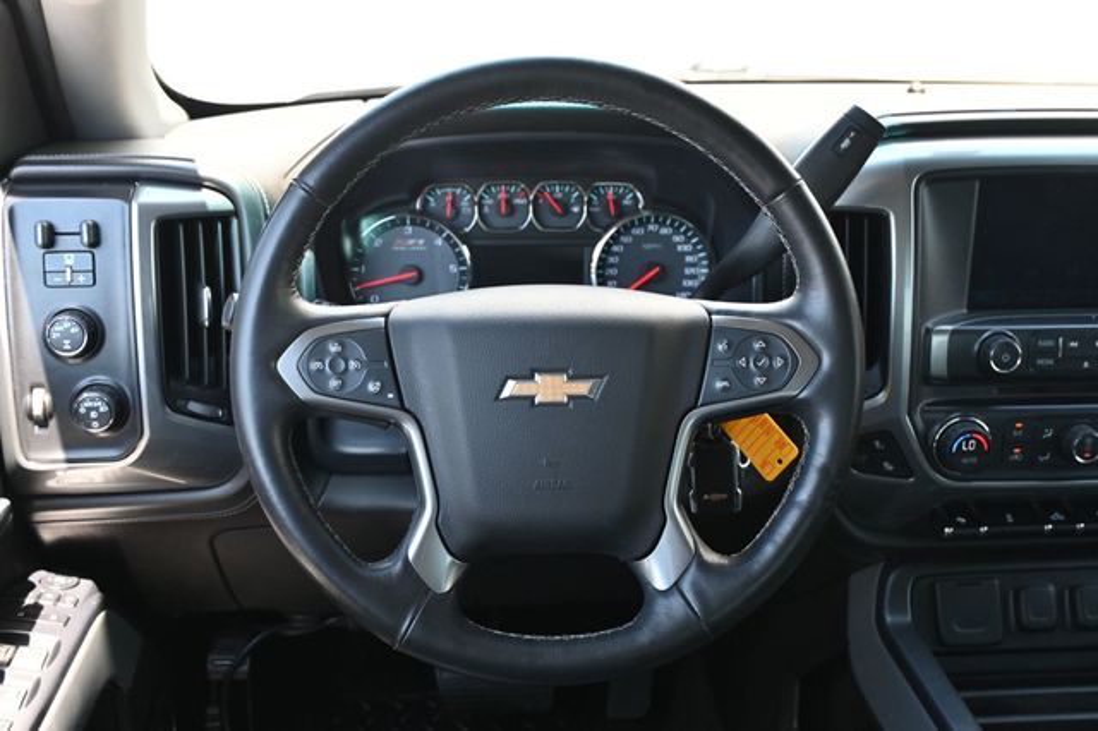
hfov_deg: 51.3
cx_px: 549
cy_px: 366
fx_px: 1143
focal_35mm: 38
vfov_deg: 35.5
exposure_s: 1/125
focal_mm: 25
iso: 560
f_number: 4.2
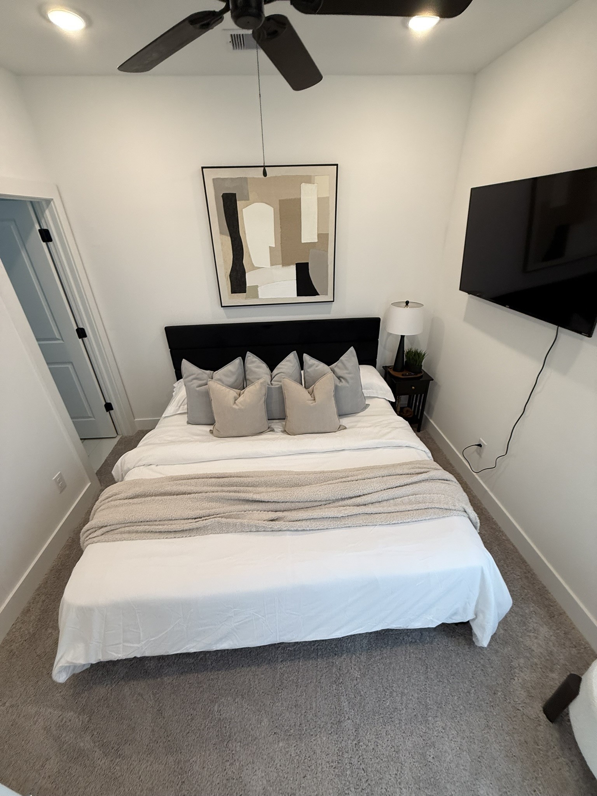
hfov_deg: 85.7
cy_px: 398
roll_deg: +0.0
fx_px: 322
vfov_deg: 102.1
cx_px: 298
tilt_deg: -29.0
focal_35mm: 14
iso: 125
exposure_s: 1/120
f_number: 2.2
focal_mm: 2.22
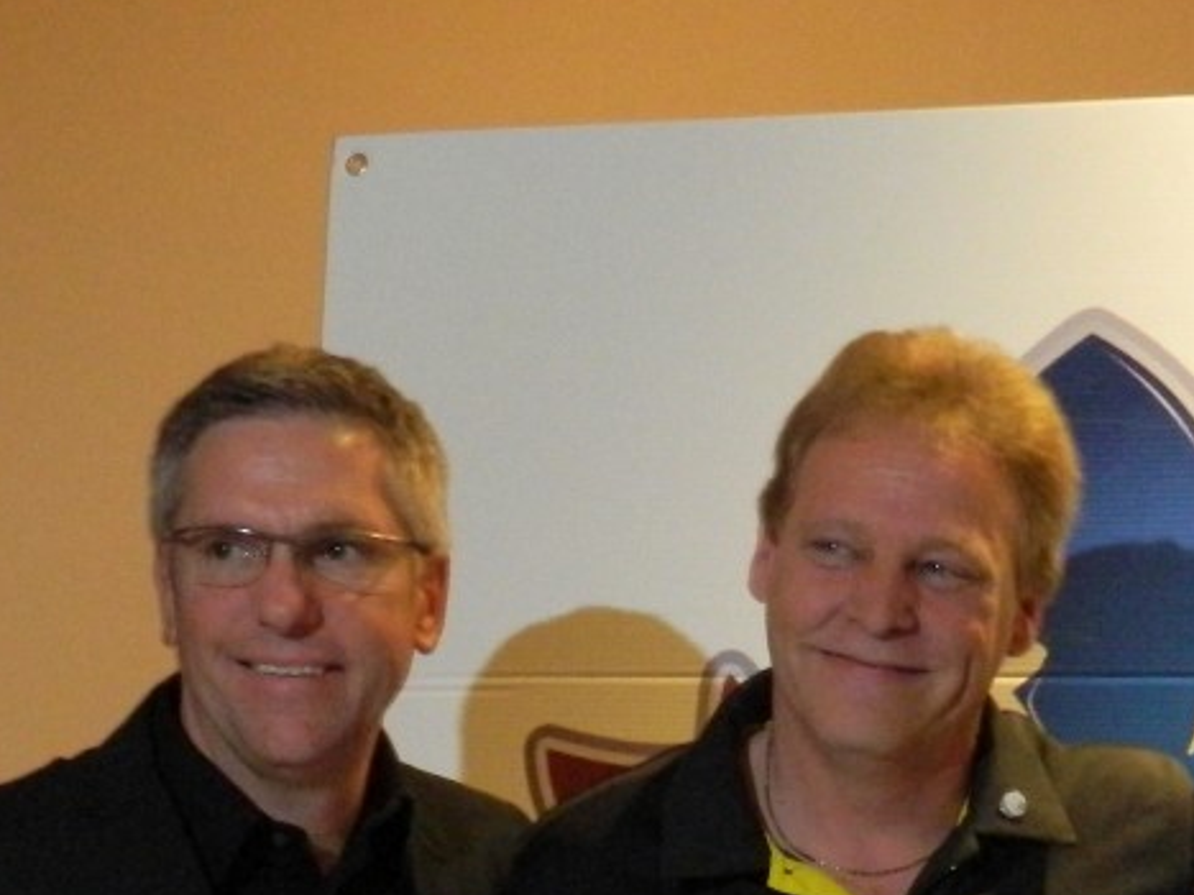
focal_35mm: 108
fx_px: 3724
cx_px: 754
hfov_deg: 18.2
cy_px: 1286
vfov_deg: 13.1
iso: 400
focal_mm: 6.2
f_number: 3.3
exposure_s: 1/6
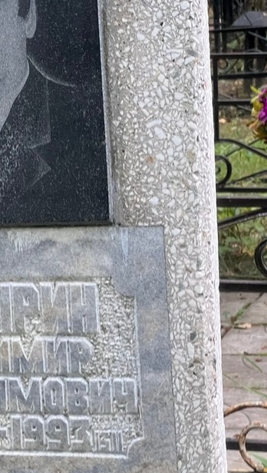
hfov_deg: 8.6
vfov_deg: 15.4
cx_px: -60
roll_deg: +3.4
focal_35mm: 139
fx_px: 1748
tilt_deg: -9.9
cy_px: 208
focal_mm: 9
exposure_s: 1/60
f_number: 2.8
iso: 320
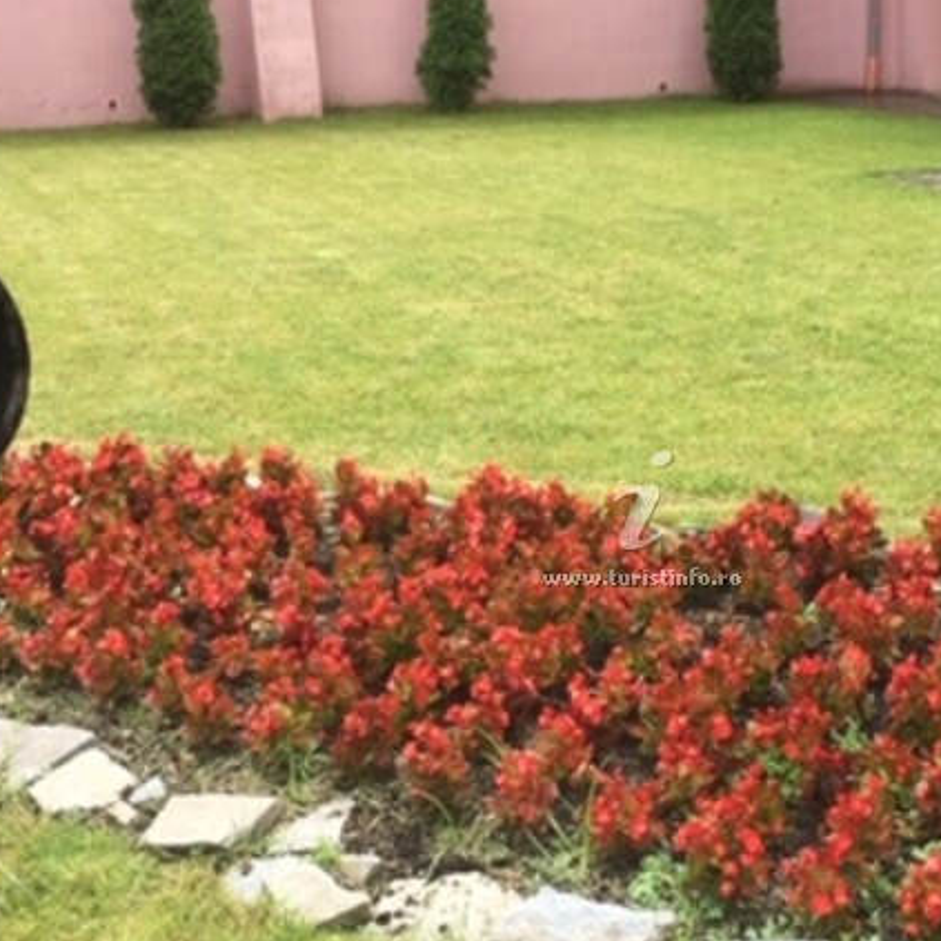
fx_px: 1907
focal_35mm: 62
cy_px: 481
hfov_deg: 27.6
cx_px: 607
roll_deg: +1.5
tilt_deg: -14.9
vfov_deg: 27.7
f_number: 2.2
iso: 25
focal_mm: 4.15
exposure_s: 1/527
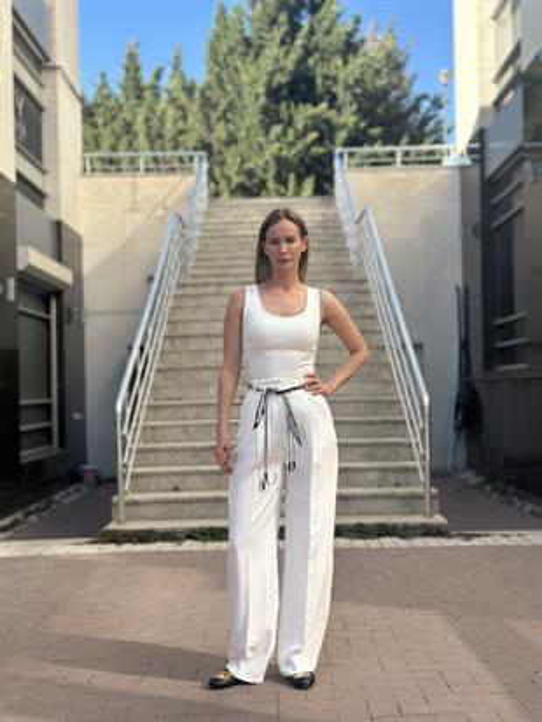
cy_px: 361
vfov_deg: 39.6
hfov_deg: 30.3
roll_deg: -0.2
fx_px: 1002
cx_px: 271
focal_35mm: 48
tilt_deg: +1.1
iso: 100
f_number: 1.78
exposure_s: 1/1751
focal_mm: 6.86
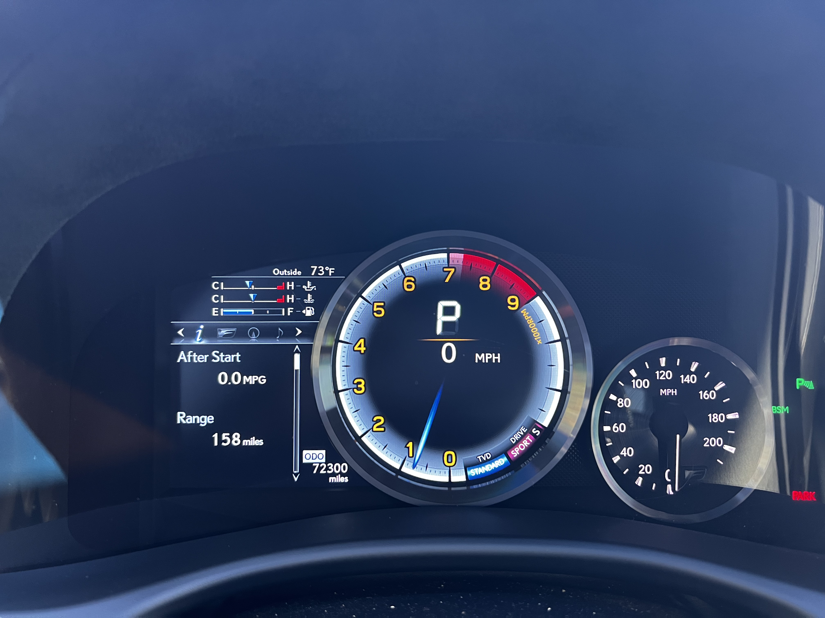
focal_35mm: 26
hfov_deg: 67.3
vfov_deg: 53.1
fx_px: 620
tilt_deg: -17.6
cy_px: 309
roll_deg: +0.9
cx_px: 412
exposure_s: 1/60
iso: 320
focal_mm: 5.7
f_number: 1.5
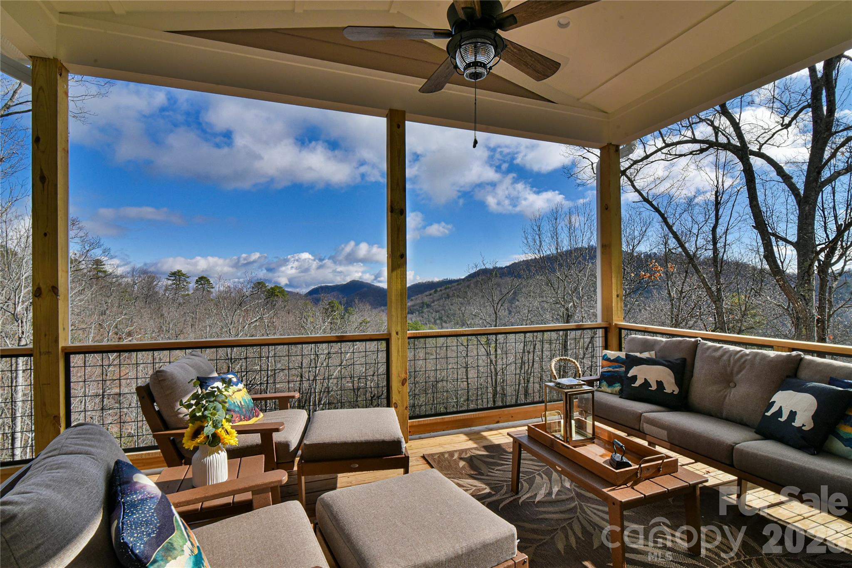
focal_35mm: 16
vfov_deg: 73.8
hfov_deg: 96.7
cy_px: 284
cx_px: 426
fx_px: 379
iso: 1600
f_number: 18
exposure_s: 1/1250
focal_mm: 16
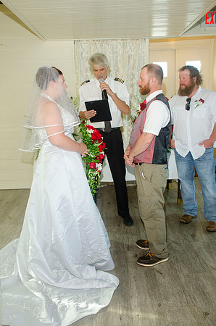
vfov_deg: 53.2
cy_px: 163
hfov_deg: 36.7
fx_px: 325
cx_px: 108
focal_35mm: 36
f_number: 5.6
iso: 400
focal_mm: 24
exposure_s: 1/80
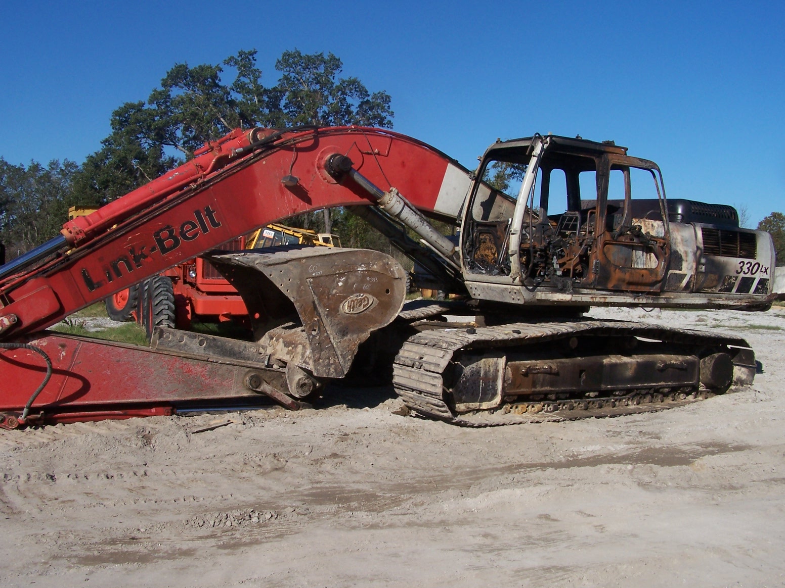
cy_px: 294
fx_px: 862
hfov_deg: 49.0
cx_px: 392
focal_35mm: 38
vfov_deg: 37.7
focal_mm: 6.3
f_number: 5.6
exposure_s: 1/640
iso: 80
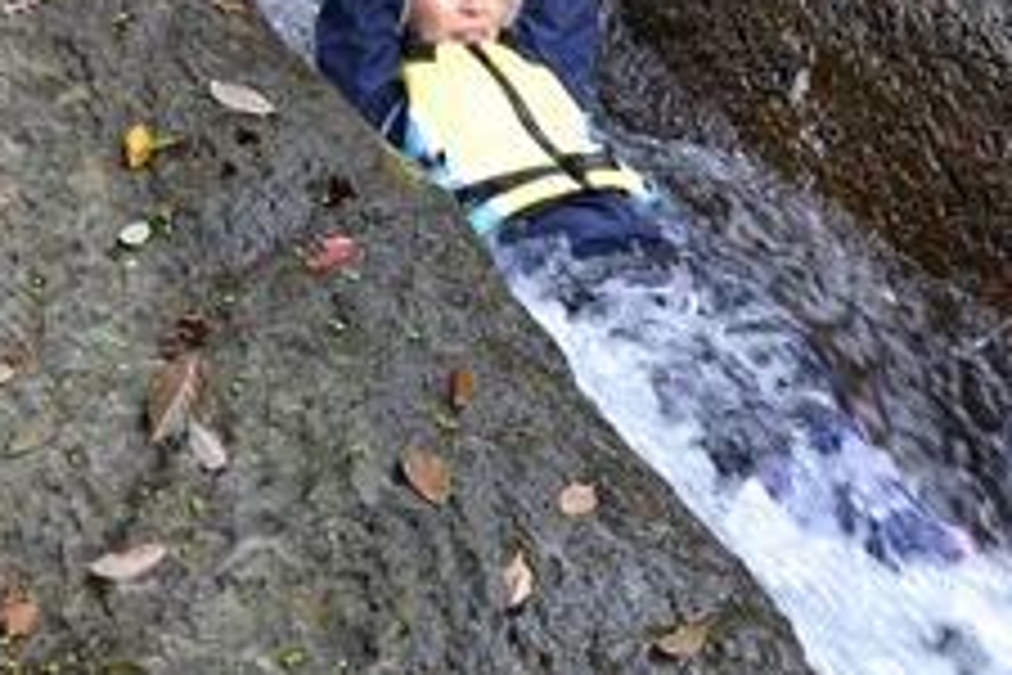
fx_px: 2249
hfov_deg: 25.1
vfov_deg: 16.6
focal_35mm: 80
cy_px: -29
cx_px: 733
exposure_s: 1/125
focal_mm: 24
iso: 280
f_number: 5.6
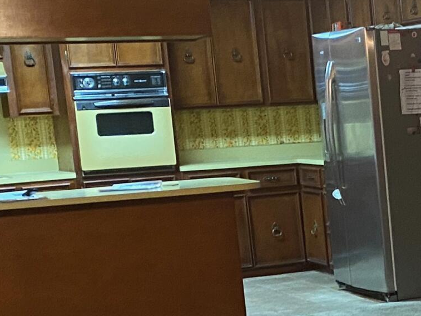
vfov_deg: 14.1
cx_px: 623
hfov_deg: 17.3
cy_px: 319
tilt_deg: -9.5
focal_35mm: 103
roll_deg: +2.4
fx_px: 1253
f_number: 1.8
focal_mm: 4.25
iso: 500
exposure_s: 1/40
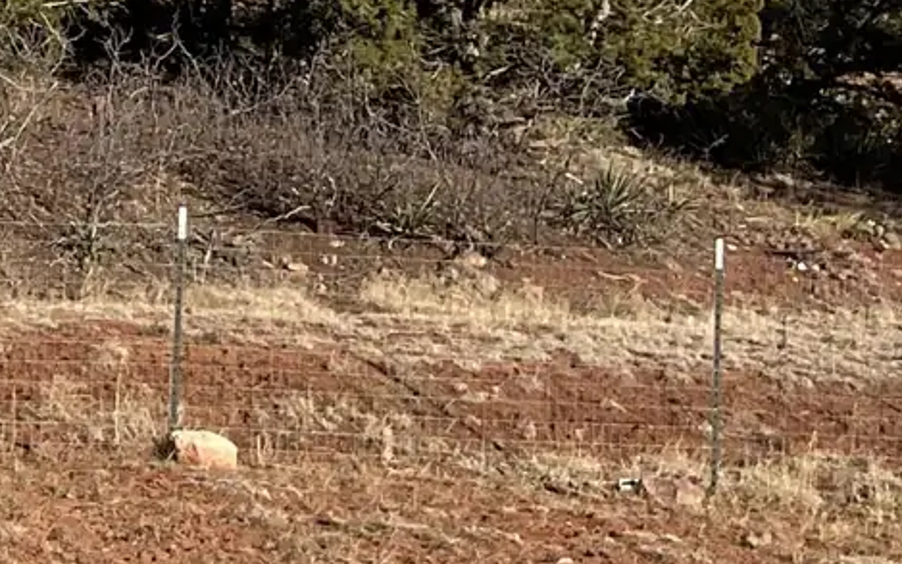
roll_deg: +0.6
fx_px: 3220
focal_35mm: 131
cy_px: -387
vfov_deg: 9.6
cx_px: -440
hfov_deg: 14.8
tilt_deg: +0.1
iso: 16
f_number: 1.8
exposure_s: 1/2227
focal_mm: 3
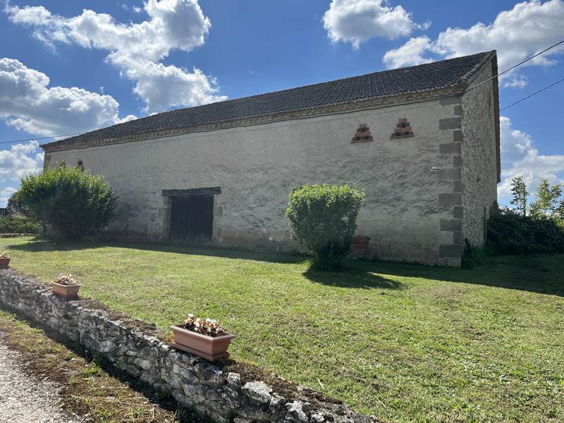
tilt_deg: +5.5
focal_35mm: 26
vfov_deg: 53.1
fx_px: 424
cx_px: 282
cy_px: 212
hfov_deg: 67.3
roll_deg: -2.3
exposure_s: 1/3745
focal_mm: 5.1
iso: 50
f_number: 1.6
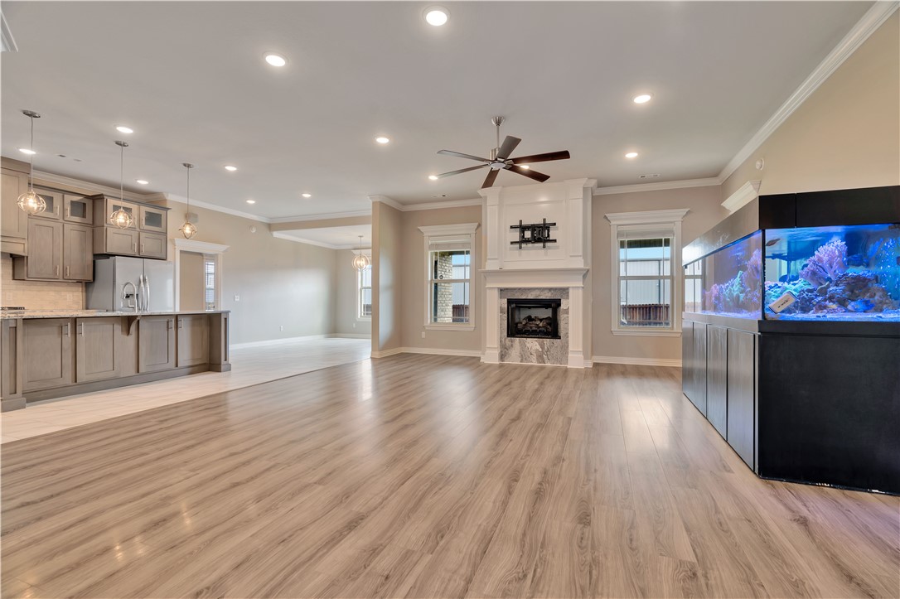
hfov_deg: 96.8
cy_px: 300
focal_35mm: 16
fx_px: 400
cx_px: 450
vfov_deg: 73.7
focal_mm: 16
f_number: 6.3
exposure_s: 1/1.67
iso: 100
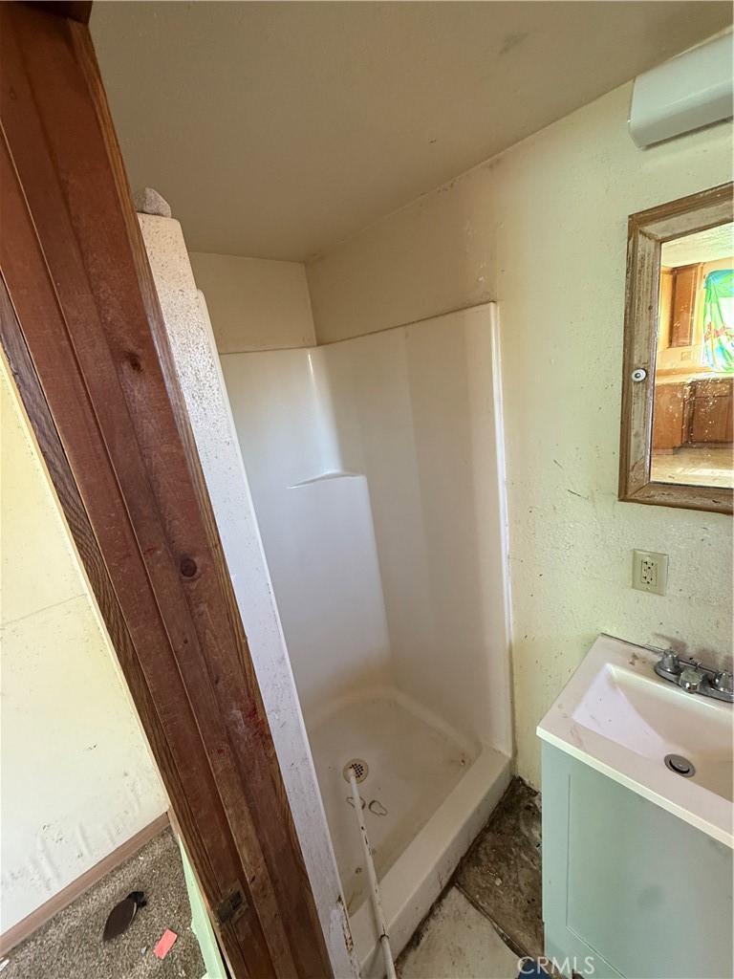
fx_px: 396
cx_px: 367
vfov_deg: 102.1
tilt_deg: -14.8
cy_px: 490
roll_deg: +8.1
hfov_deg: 85.7
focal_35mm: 14
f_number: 2.2
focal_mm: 2.22
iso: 320
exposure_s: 1/99
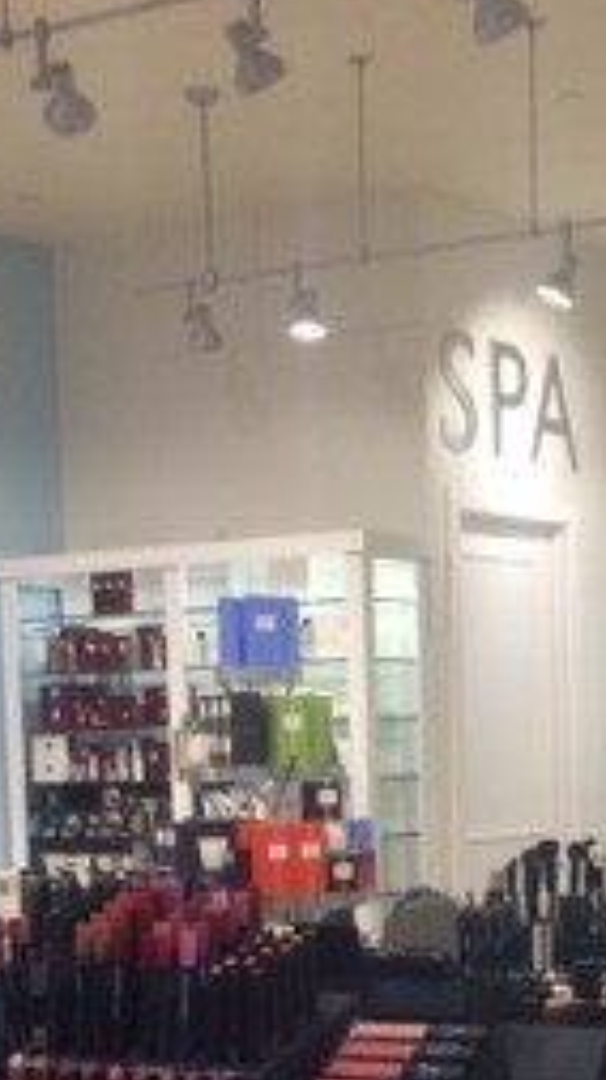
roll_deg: +1.4
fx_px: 2289
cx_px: 414
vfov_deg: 25.8
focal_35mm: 80
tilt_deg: -6.9
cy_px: 956
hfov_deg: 15.0
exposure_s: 1/30
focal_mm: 4.15
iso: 50
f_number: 2.2
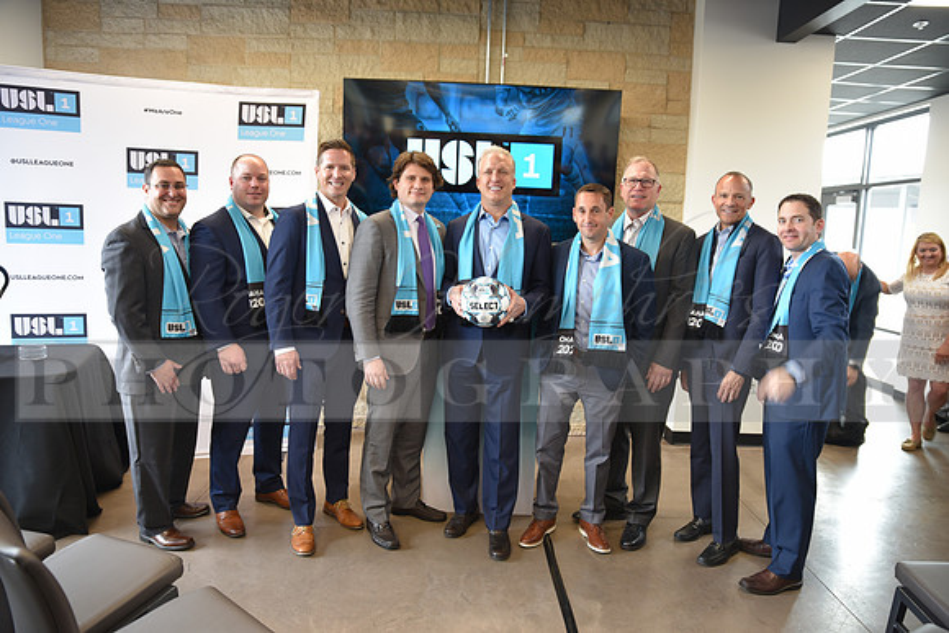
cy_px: 316
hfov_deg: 73.7
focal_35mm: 24
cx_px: 474
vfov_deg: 53.2
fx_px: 633
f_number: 2.8
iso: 400
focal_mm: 24
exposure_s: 1/40
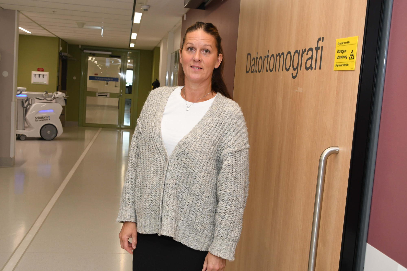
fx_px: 441
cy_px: 136
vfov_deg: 34.2
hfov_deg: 49.6
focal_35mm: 39
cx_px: 204
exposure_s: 1/100
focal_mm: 26
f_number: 7.1
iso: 1000
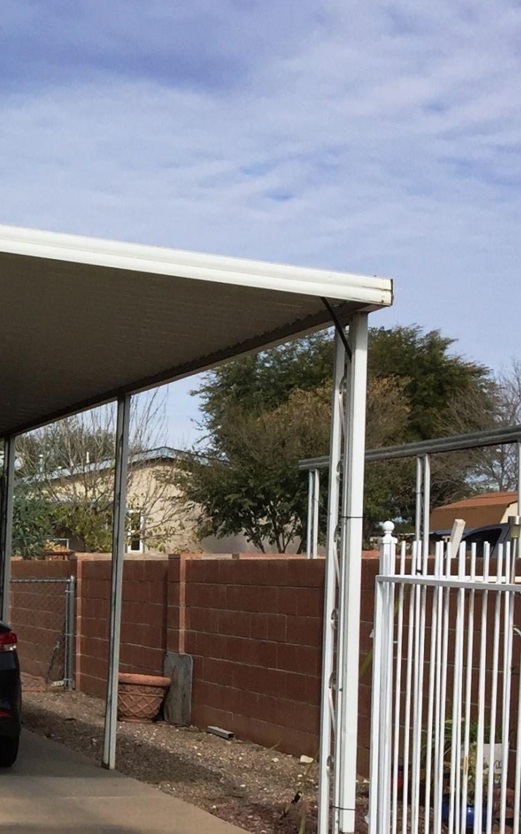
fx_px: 1705
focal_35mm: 75
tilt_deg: -0.7
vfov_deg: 27.1
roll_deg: -1.1
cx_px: -277
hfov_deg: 15.9
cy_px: 637
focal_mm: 4.15
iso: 32
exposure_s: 1/3968
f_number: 2.2
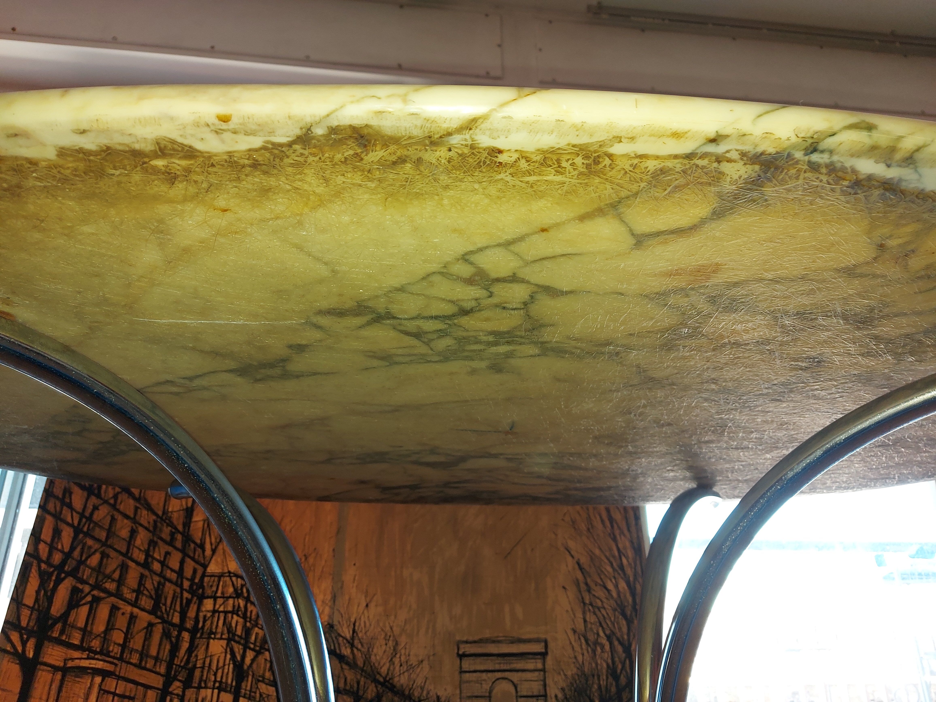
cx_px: 468
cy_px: 351
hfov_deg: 71.6
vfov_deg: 56.8
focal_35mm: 24
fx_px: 649
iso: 100
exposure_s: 1/50
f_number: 1.8
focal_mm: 5.23
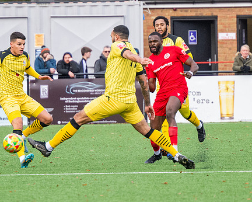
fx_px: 4820
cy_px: 87
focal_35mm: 646
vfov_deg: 2.4
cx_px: 81
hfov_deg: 3.0
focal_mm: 190
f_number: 4
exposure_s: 1/1600
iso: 800
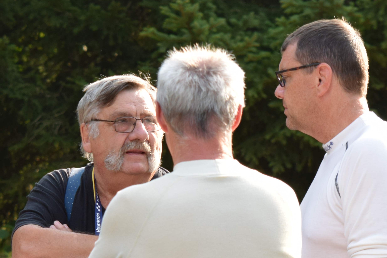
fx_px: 3988
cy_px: 271
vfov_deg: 3.7
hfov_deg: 5.5
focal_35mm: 371
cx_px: -1
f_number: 7.1
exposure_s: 1/200
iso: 400
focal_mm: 102
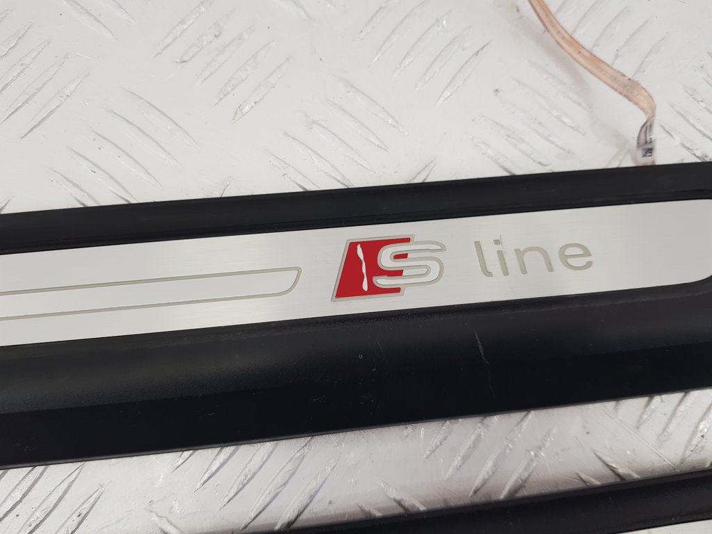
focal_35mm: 26
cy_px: 267
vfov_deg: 53.1
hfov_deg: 67.3
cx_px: 356
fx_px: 535
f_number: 1.7
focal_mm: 4.2
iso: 64
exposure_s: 1/100
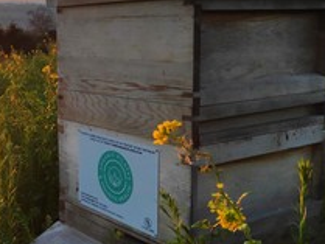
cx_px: 17
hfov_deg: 35.9
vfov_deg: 29.6
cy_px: 95
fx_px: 460
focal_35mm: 49
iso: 100
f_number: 1.9
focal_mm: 3.94
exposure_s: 1/1099
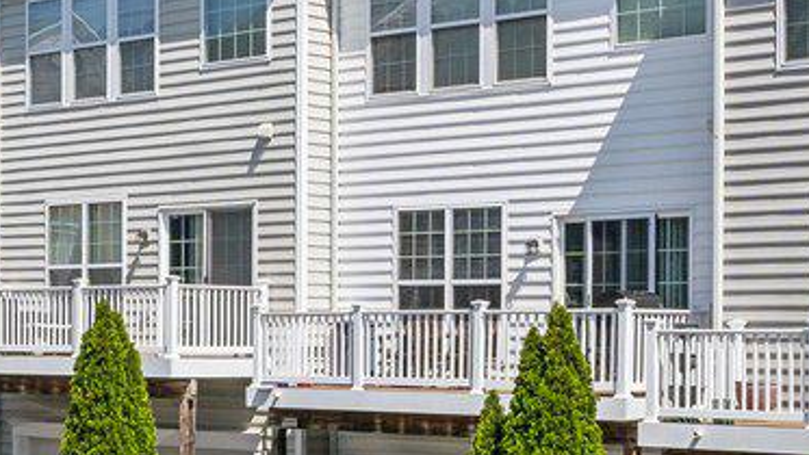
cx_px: 178
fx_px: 2036
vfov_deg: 12.7
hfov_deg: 22.2
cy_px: 361
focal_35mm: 95
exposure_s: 1/250
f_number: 10
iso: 100
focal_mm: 16.5
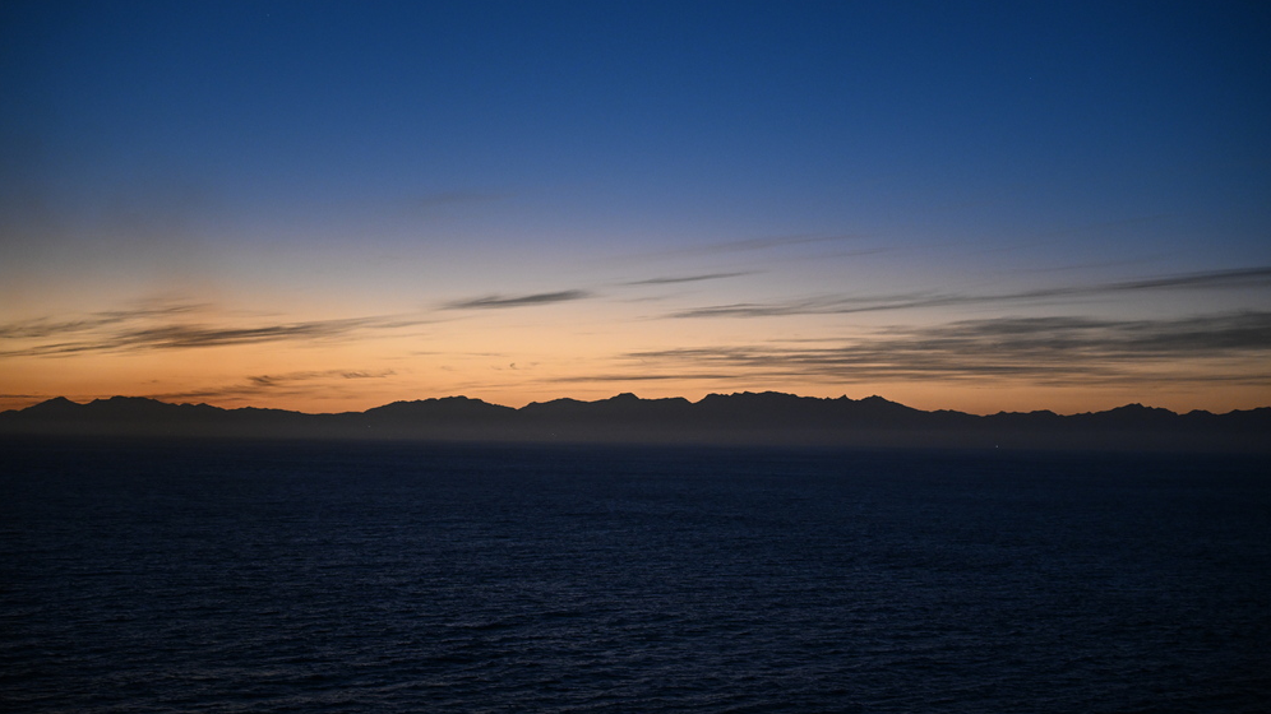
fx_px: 1786
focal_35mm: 53
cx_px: 637
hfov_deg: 39.2
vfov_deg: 22.6
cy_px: 349
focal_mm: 50
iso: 1800
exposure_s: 1/60
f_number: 4.5
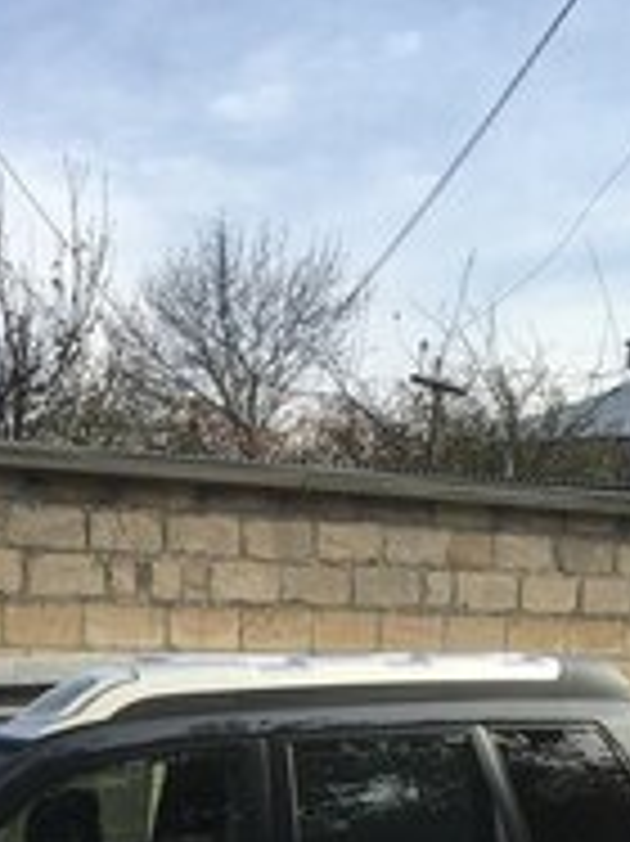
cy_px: 1004
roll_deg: +0.8
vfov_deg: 23.3
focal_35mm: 77
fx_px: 1871
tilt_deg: -7.7
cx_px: -18
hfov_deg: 18.6
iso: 25
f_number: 2.2
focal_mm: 4.15
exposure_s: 1/836
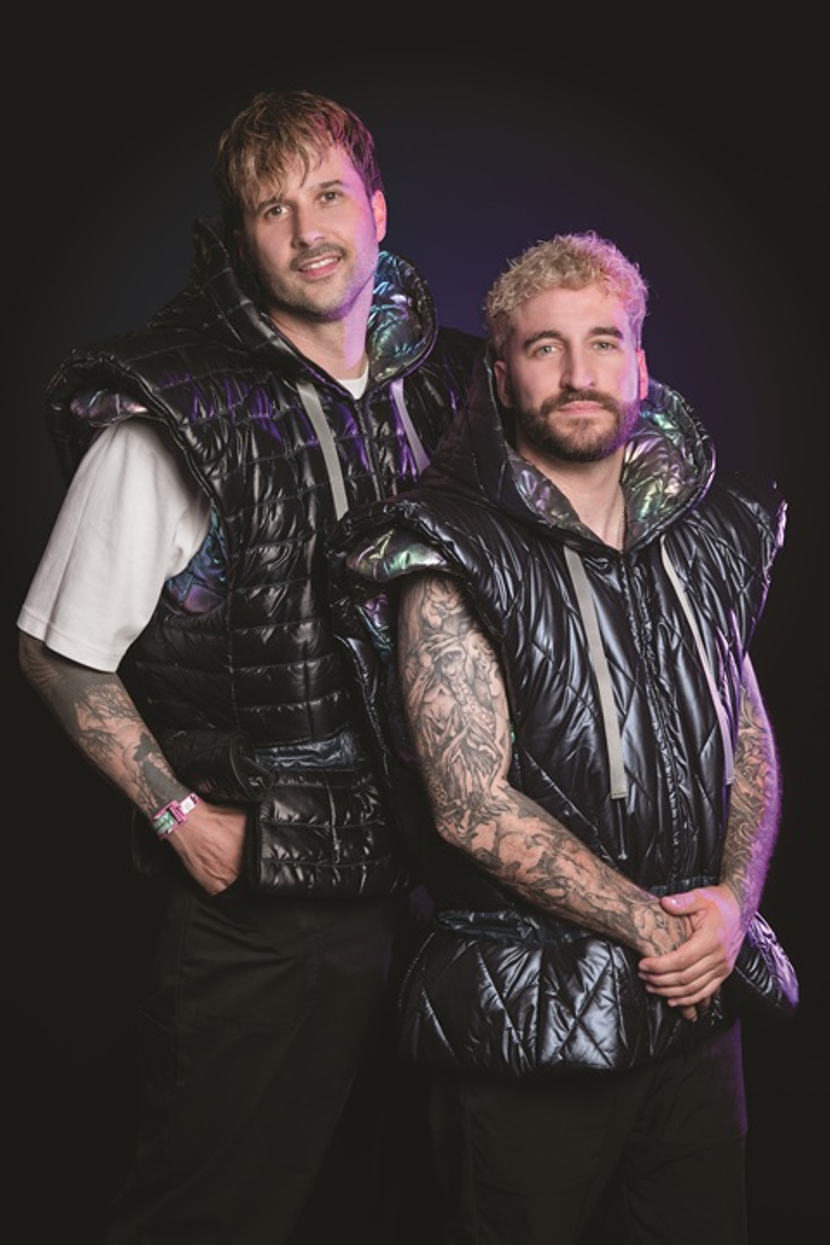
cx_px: 415
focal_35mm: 60
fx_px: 2075
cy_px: 622
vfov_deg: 33.4
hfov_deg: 22.6
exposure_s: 1/200
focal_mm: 60
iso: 400
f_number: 9
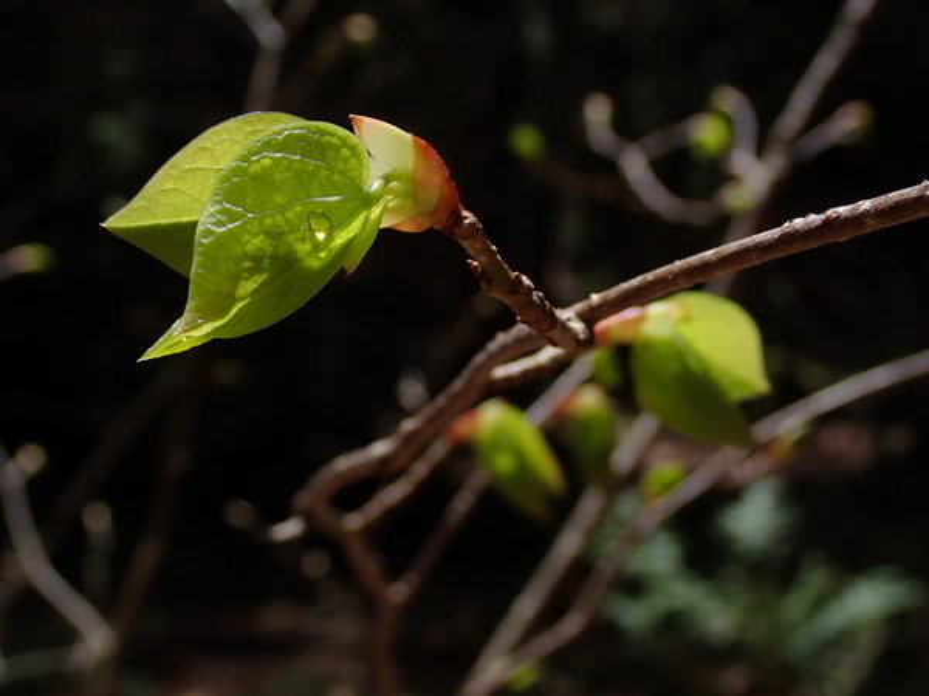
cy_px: 348
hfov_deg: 33.8
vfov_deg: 25.7
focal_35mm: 57
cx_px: 464
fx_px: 1530
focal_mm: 10.29
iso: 100
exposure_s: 1/320
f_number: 5
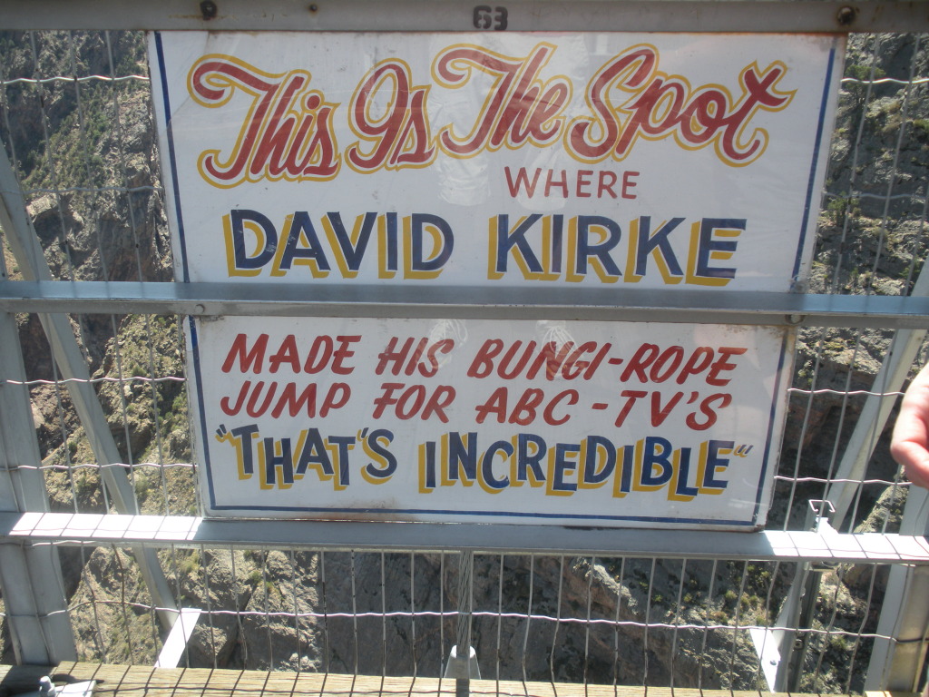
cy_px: 348
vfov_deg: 39.7
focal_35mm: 36
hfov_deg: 51.4
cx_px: 464
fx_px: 966
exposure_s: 1/257
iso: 64
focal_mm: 6.3
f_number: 3.5
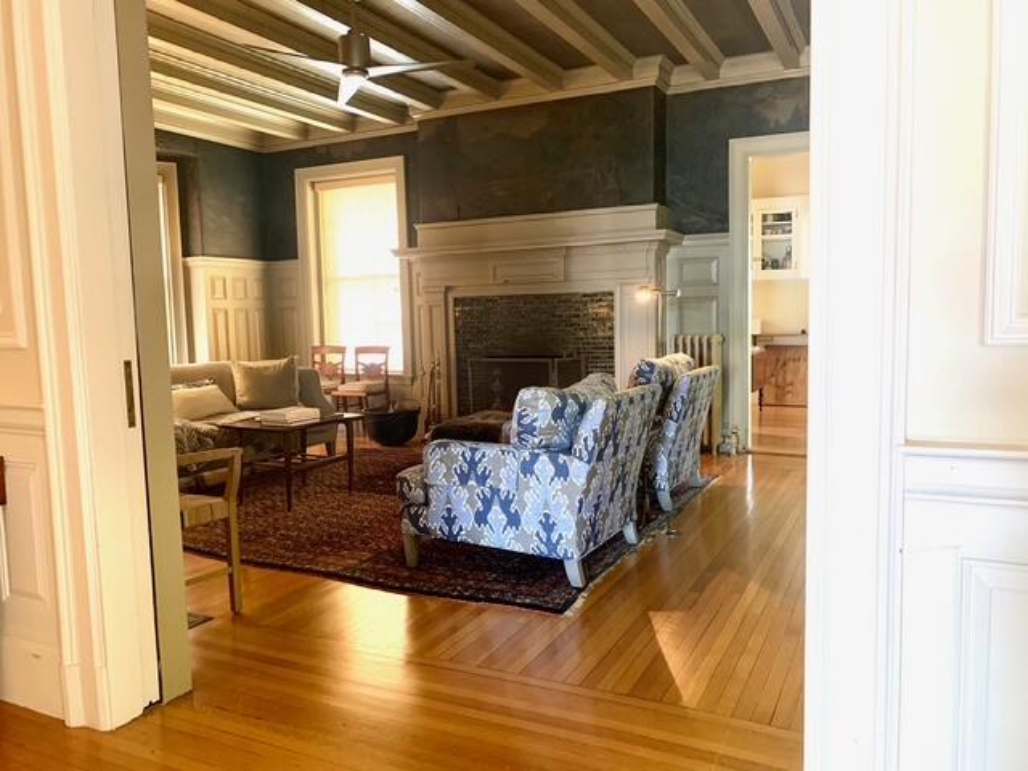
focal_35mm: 26
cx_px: 514
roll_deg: +1.0
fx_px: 772
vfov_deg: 53.1
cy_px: 386
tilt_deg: -4.3
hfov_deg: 67.3
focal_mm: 4.25
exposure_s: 1/40
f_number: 1.8
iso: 320
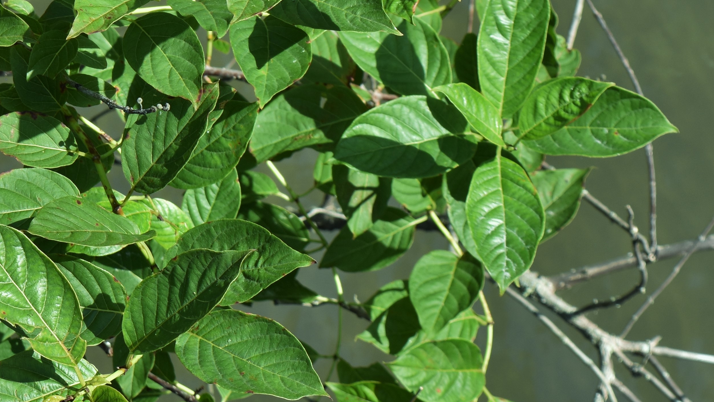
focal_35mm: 189
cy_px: -37
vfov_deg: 6.4
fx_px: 3578
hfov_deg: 11.3
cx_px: 19
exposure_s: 1/250
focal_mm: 50
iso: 200
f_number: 8
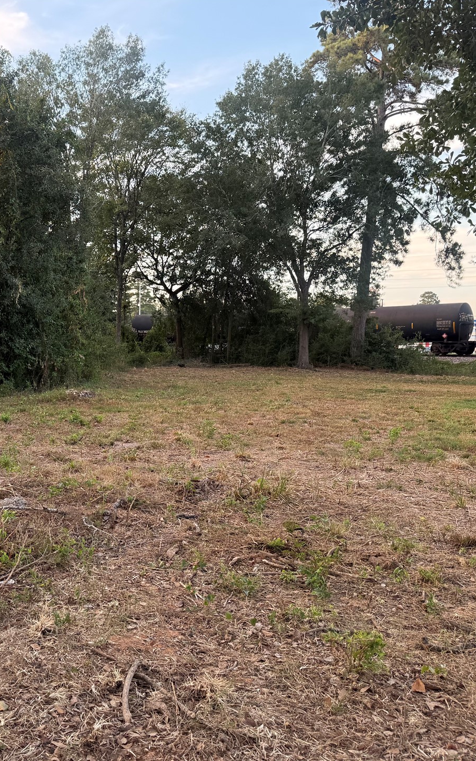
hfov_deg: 33.7
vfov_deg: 54.0
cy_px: 399
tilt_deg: -2.1
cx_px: 60
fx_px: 747
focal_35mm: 36
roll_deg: -1.5
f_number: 1.78
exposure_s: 1/310
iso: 80
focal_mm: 6.76
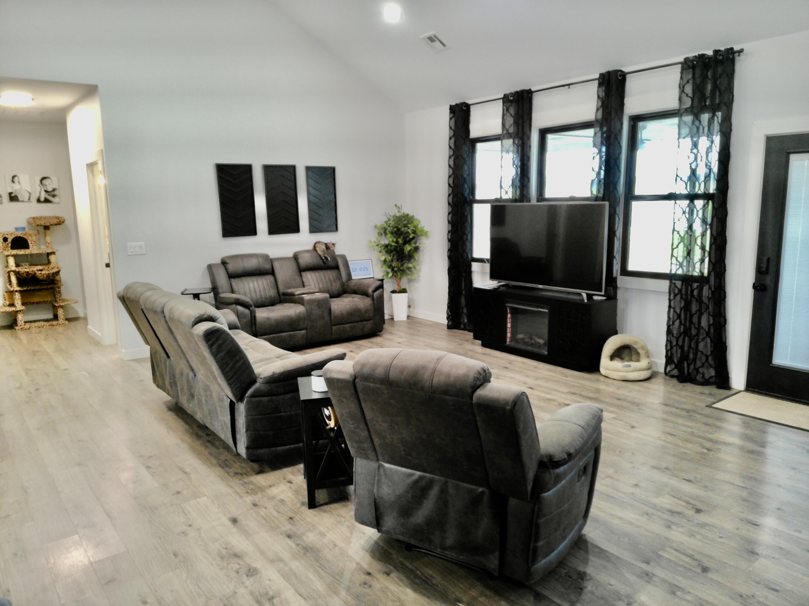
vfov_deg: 71.6
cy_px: 303
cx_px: 404
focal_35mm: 18
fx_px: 421
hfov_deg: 87.8
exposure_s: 1/15
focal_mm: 3.37
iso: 400
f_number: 1.8
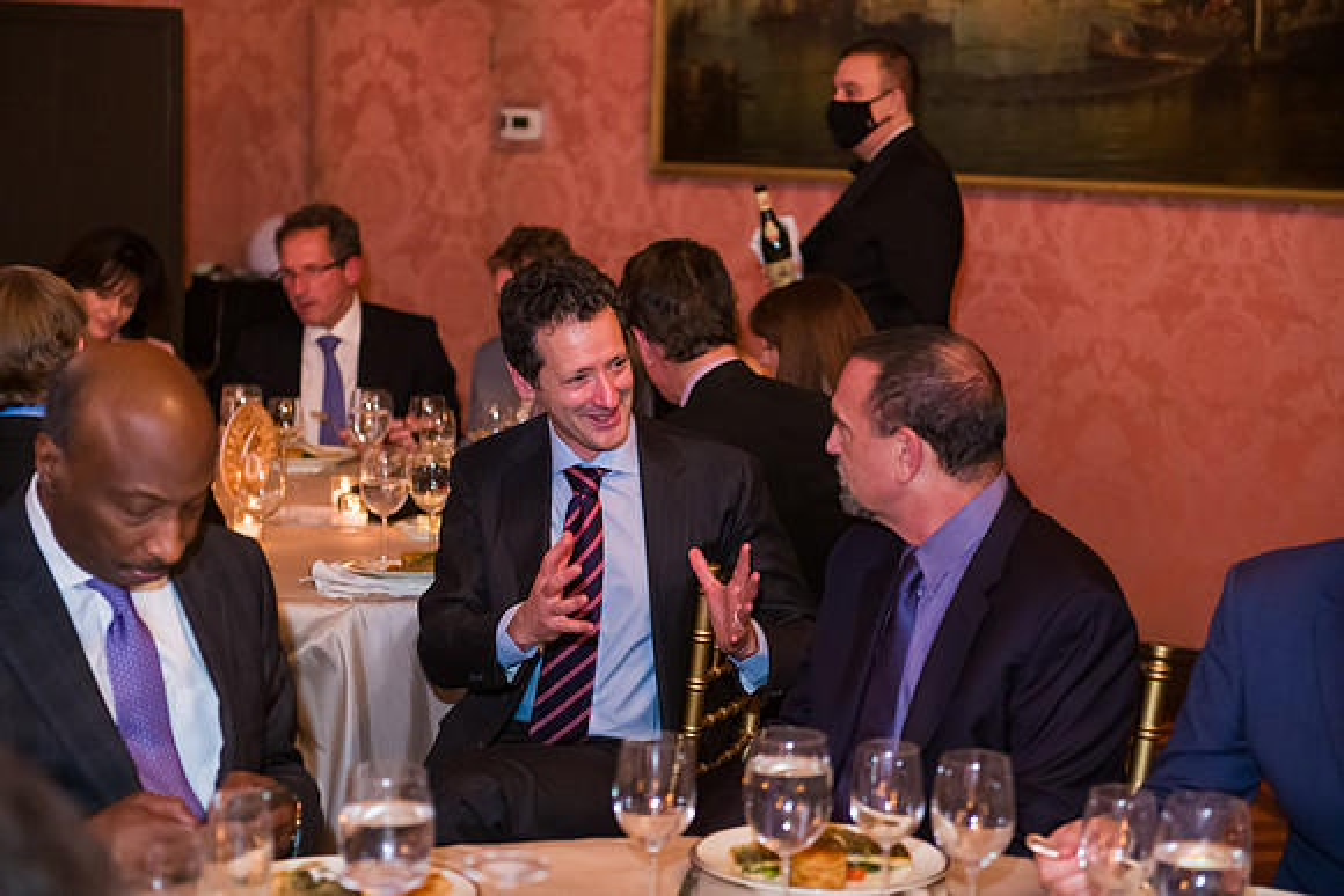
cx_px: 672
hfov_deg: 28.8
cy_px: 448
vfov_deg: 19.5
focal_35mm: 70
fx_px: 2614
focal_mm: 70
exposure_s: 1/100
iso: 3200
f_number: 3.2
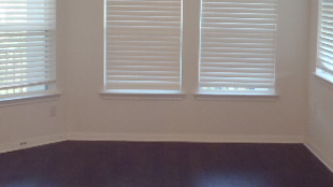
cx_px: 176
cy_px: 63
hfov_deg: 33.3
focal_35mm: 63
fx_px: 556
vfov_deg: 19.0
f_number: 3.9
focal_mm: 5
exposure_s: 1/30
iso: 250
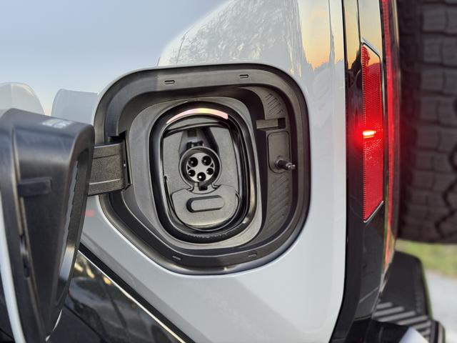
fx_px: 634
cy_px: 172
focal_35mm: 48
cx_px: 228
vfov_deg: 30.3
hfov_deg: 39.7
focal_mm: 6.76
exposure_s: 1/58
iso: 250
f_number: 1.78
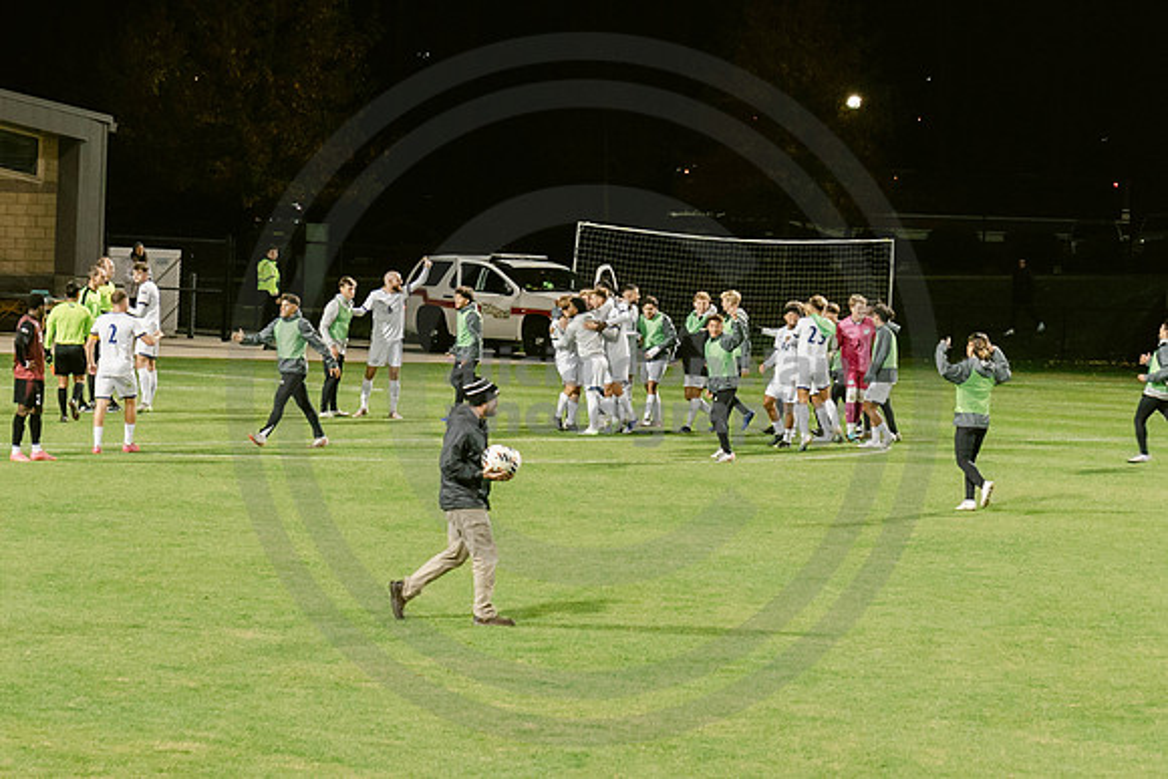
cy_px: 372
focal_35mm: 170
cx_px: 779
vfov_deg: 8.1
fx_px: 5514
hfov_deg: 12.1
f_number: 4
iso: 2000
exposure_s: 1/160
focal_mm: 70
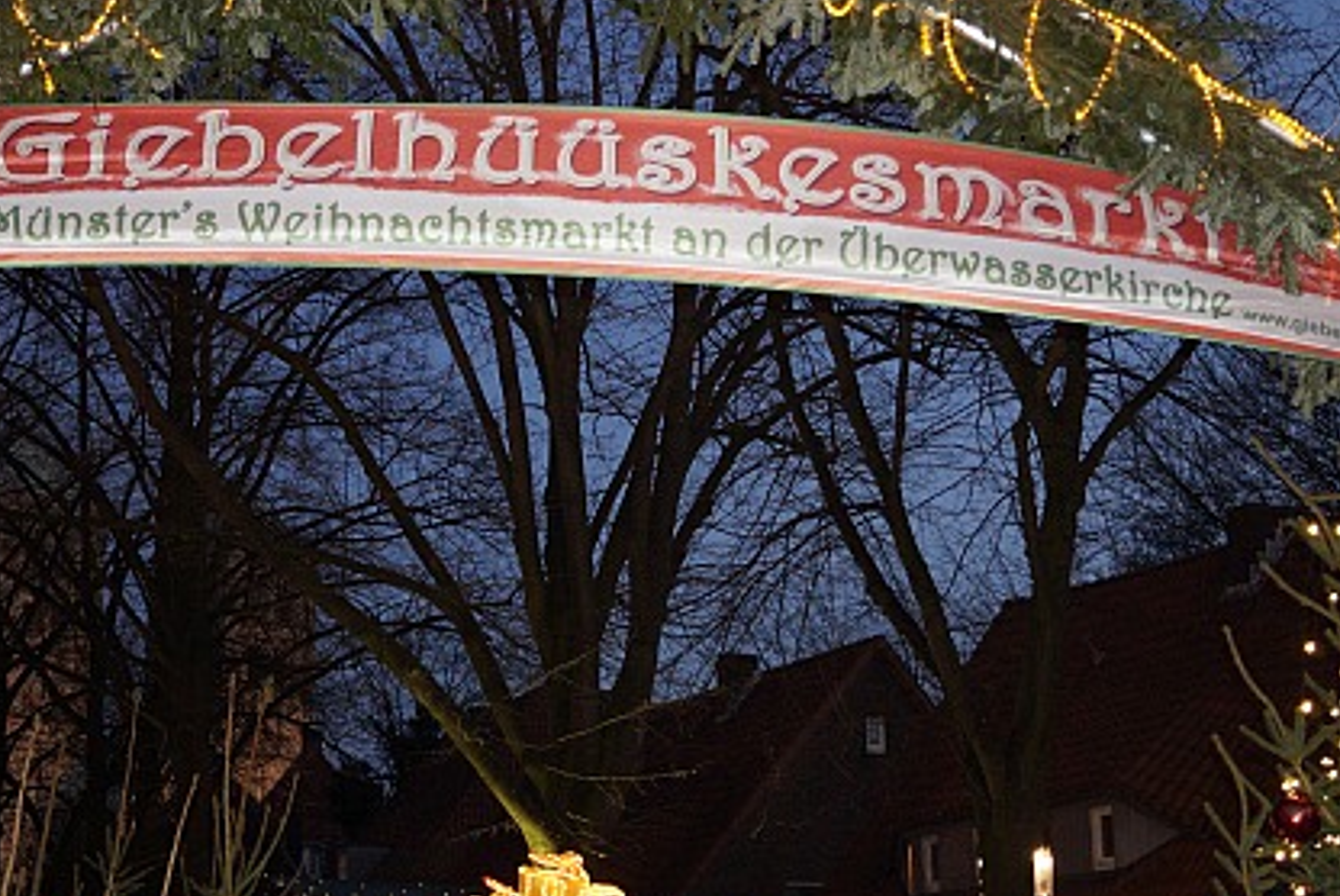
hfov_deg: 30.5
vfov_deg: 20.6
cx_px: 628
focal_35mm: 66
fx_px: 2458
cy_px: 414
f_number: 4.5
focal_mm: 30
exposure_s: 1/60
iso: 1600
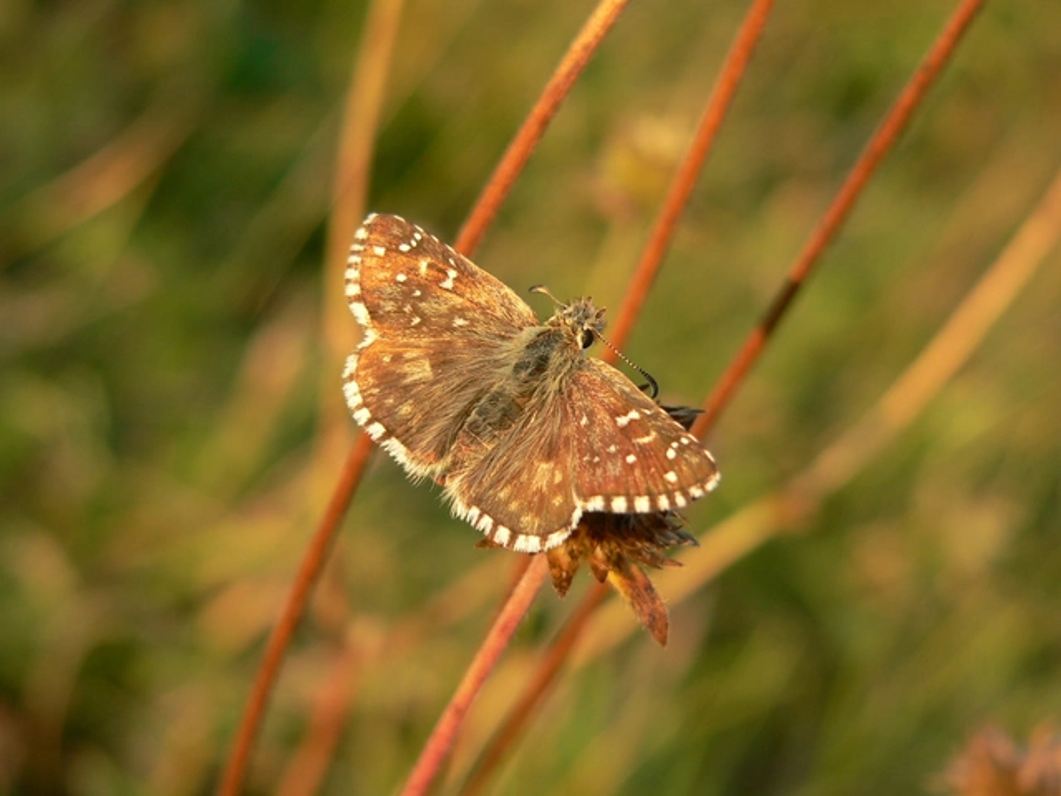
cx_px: 530
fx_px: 2575
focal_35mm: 84
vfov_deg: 17.6
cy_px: 398
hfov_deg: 23.3
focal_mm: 14.1
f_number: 3.7
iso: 80
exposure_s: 1/160
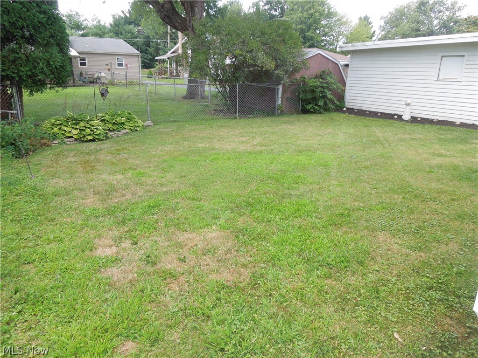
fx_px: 345
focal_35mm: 25
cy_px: 179
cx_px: 239
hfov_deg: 69.4
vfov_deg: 54.9
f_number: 3.3
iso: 100
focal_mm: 4.5
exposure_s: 1/160
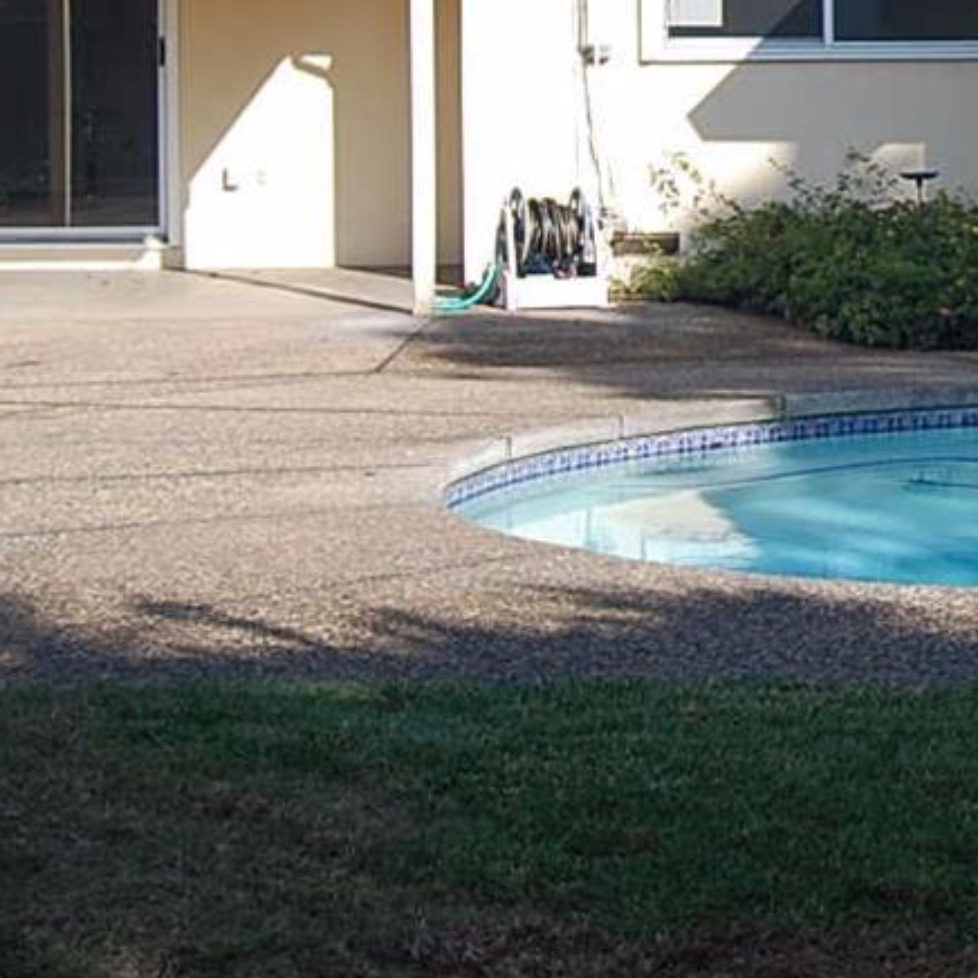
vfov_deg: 15.1
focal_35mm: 114
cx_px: 1303
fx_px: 3644
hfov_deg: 14.6
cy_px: 57
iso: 200
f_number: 6.3
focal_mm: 26
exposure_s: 1/160
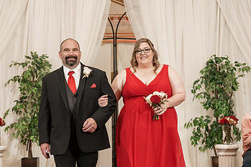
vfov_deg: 17.4
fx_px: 544
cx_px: 112
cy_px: 121
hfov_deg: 26.0
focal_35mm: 78
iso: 2000
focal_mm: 43
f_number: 4
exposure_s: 1/160
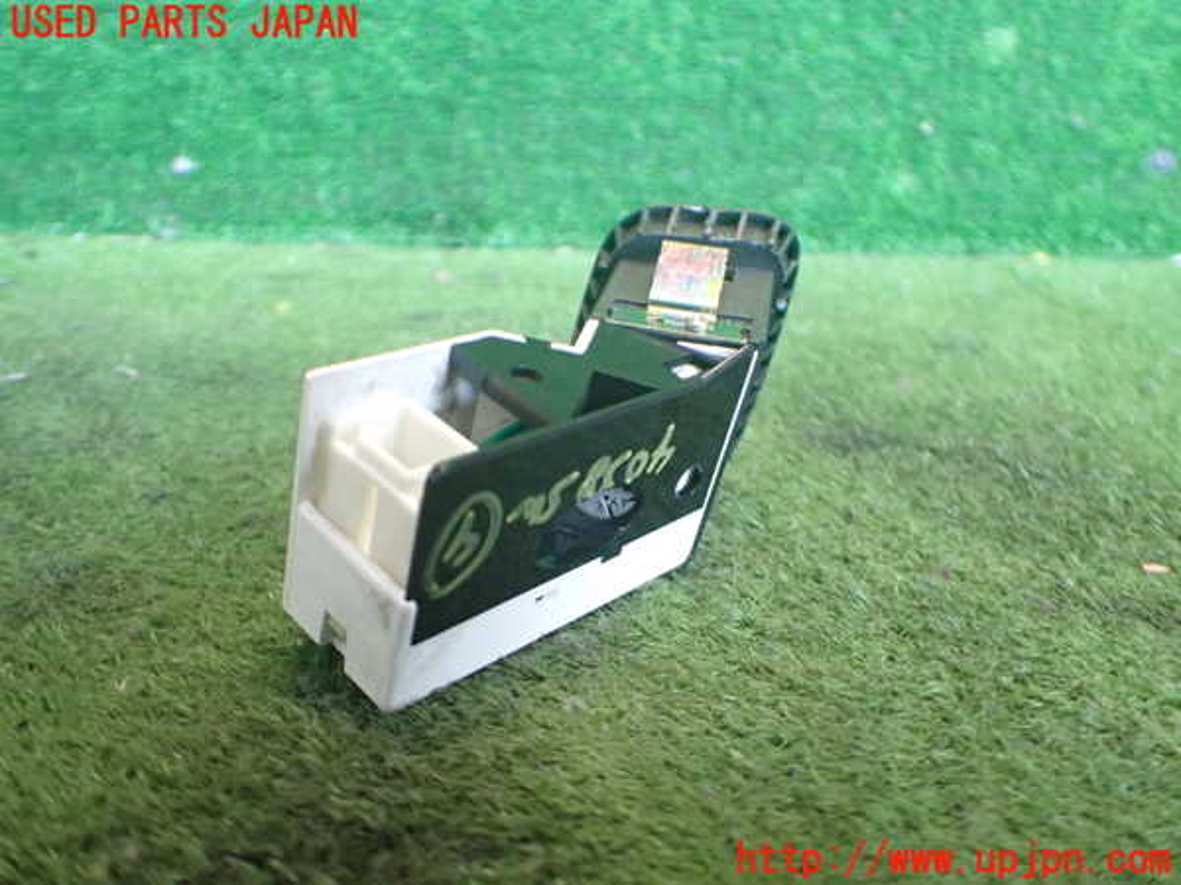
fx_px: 1024
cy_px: 442
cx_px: 590
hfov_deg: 60.0
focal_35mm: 30
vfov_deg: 46.8
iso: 800
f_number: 2.3
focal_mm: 5.4
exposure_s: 1/80
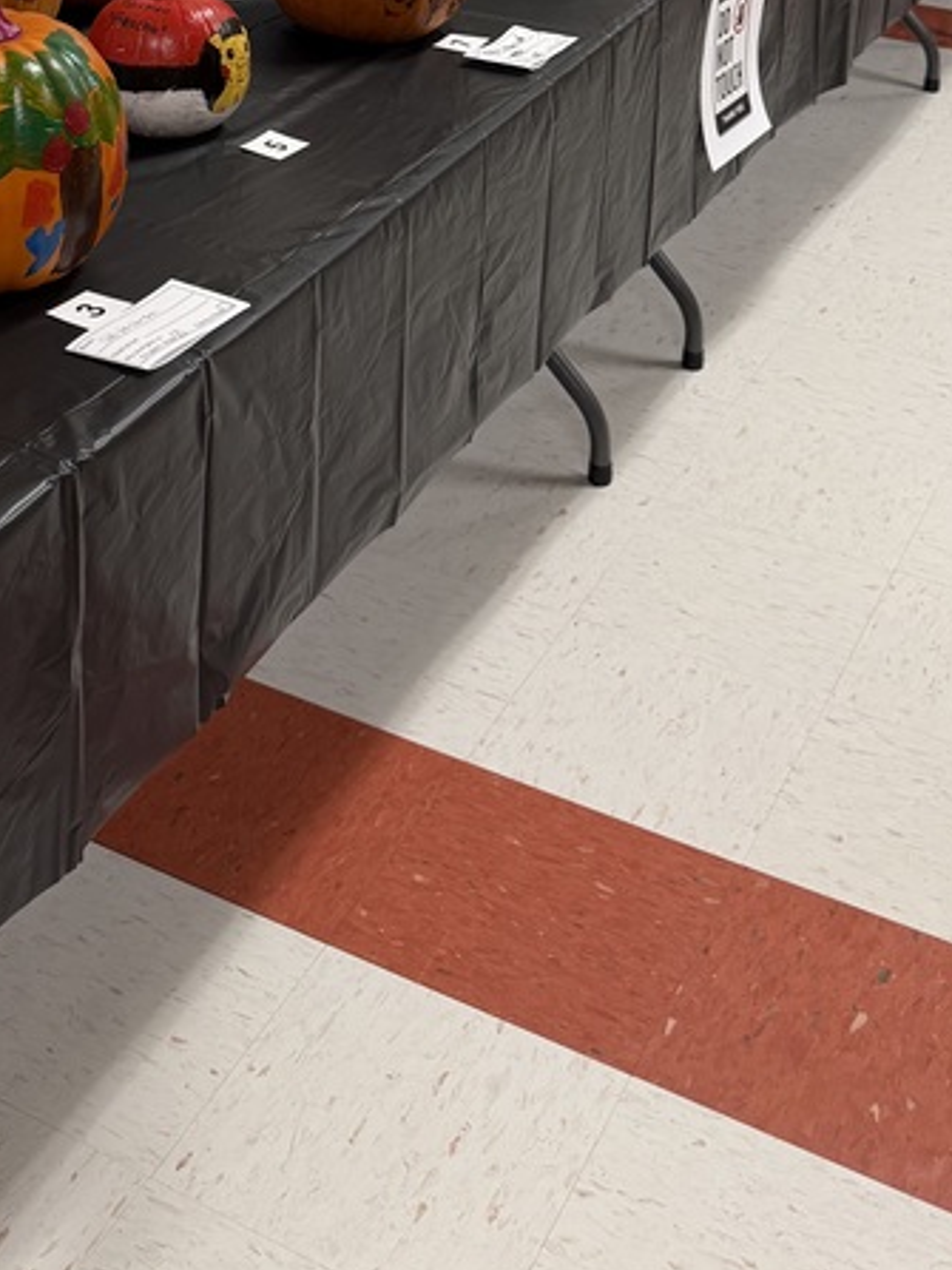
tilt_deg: -15.3
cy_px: -57
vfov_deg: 31.7
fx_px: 2018
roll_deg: -1.3
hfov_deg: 26.3
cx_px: 287
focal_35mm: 55
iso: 160
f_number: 1.78
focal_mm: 6.76
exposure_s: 1/60
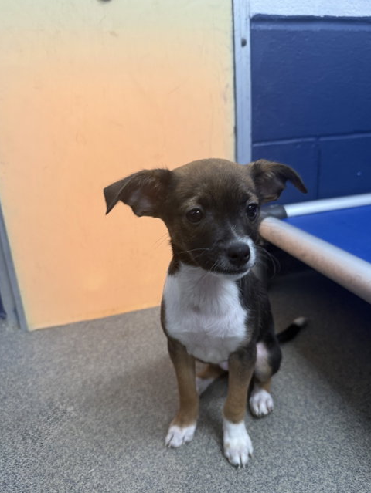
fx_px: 357
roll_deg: +4.6
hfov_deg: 54.9
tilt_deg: -19.7
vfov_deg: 69.4
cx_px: 189
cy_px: 252
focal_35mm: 25
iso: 200
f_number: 1.78
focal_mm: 6.76
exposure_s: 1/60
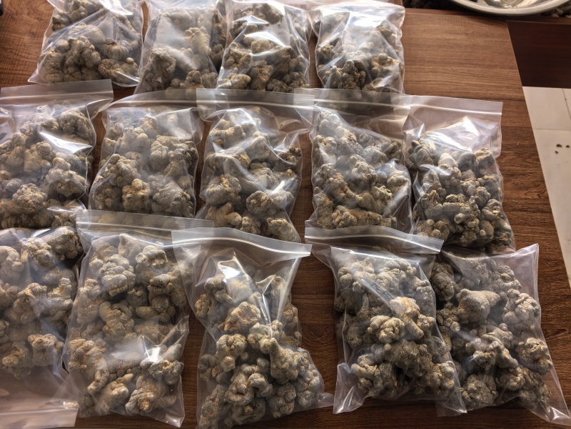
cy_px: 214
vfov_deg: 56.8
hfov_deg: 71.6
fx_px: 396
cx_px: 286
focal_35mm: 24
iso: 400
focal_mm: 5.75
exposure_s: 1/50
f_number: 2
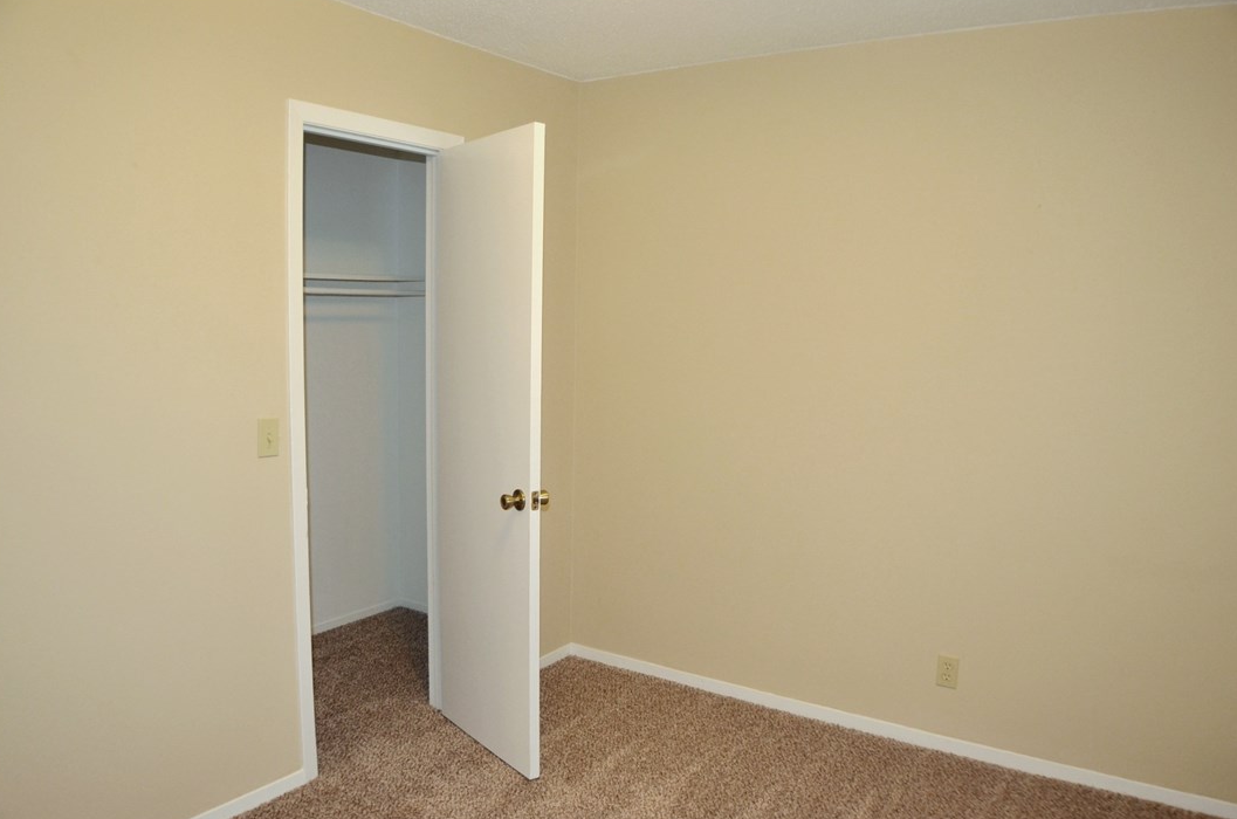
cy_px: 409
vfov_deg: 38.7
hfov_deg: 55.9
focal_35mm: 34
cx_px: 622
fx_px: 1166
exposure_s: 1/60
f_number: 3.5
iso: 800
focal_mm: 22
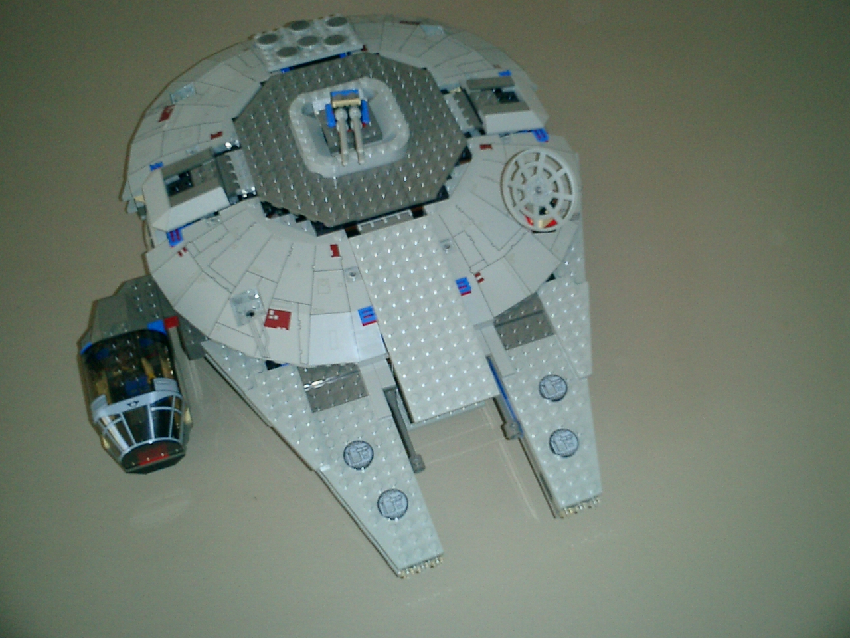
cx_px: 425
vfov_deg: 39.7
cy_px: 319
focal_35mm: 36
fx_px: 884
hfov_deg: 51.4
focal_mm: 7.5
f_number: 3.2
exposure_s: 1/30
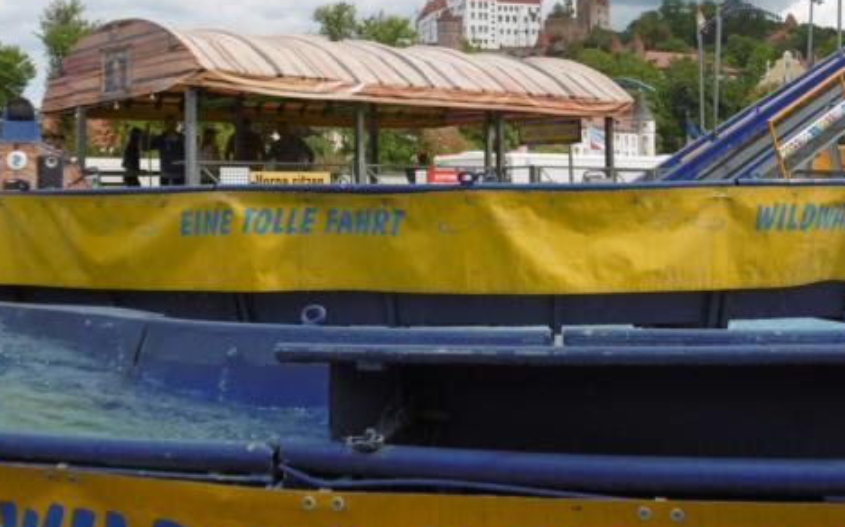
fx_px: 1335
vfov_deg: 22.2
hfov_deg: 35.0
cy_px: 143
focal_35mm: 58
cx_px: 497
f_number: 3.5
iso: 100
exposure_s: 1/1000
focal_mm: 5.8
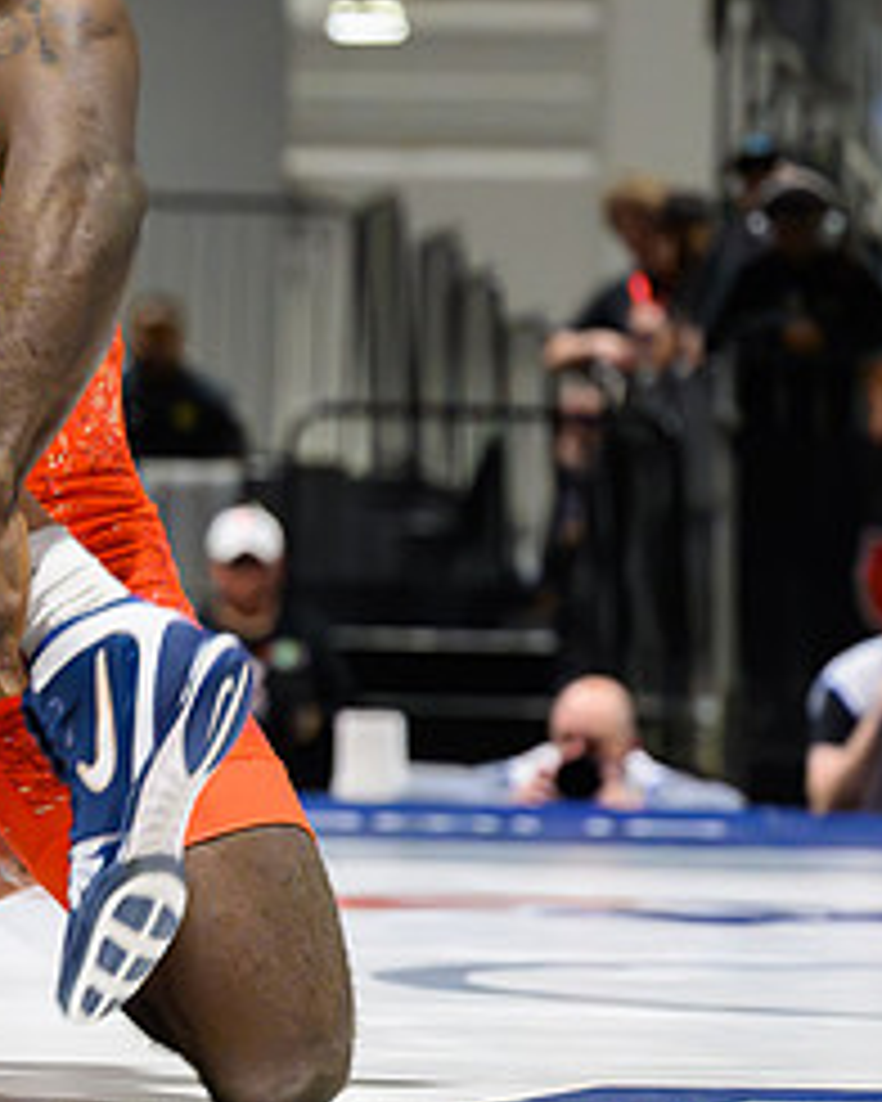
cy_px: 645
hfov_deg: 7.2
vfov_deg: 9.0
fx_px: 7015
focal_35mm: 215
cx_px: -100
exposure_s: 1/640
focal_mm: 71
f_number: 2.8
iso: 10000
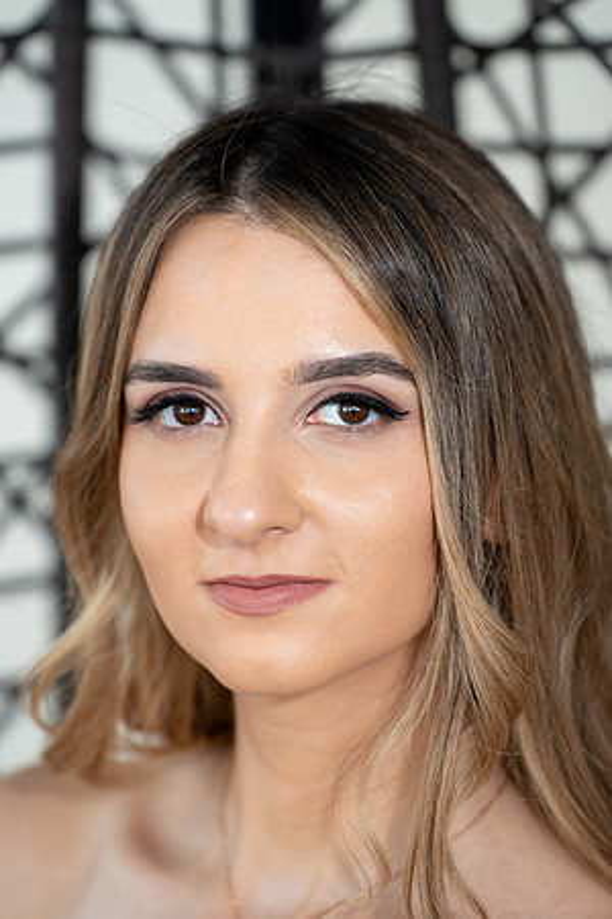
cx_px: 306
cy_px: 460
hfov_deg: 7.6
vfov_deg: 11.4
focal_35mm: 180
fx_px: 4590
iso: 2500
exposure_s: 1/400
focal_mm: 180
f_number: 3.5
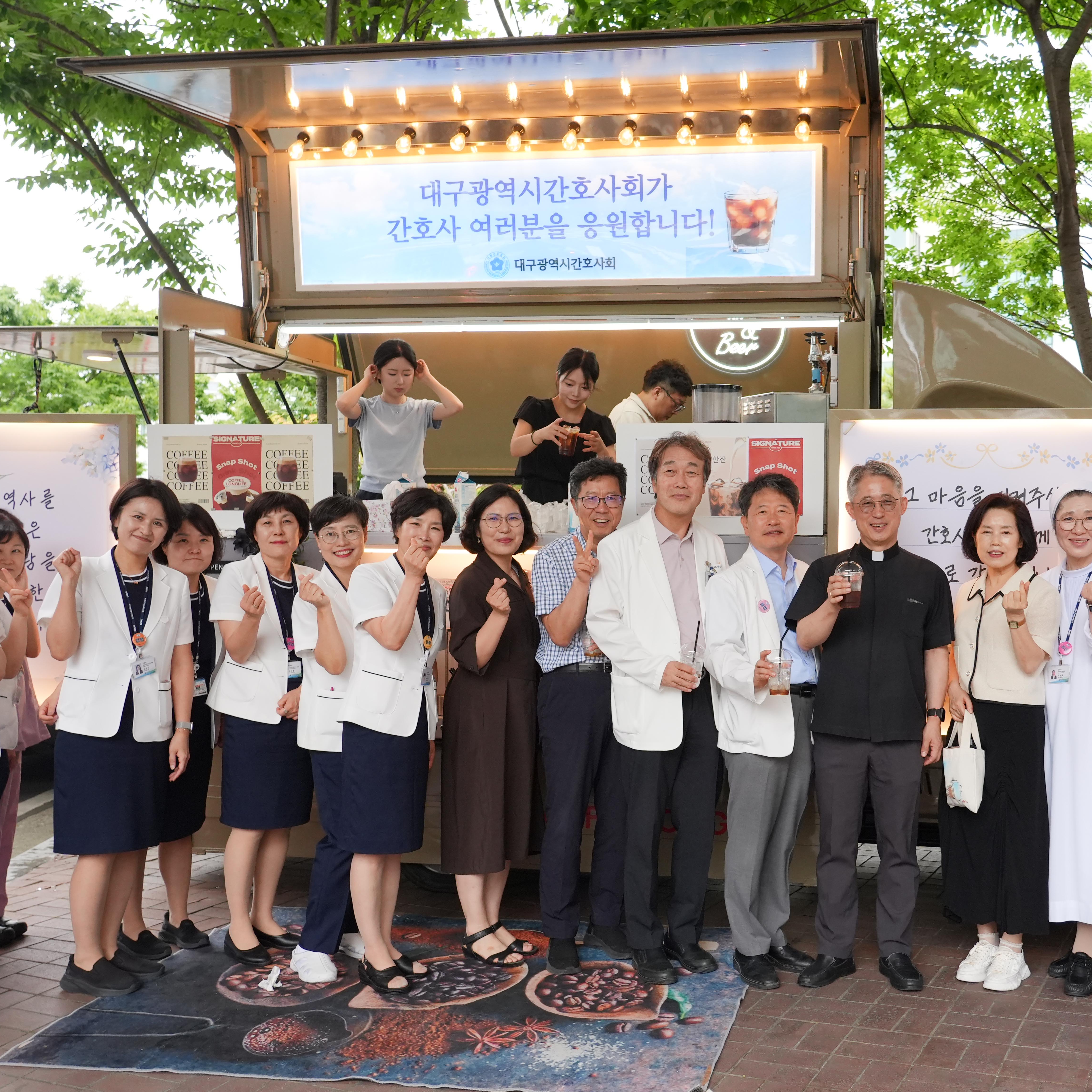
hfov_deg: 52.2
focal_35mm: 31
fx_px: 1106
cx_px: 657
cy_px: 552
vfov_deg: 52.5
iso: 1250
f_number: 4
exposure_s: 1/800
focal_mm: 24
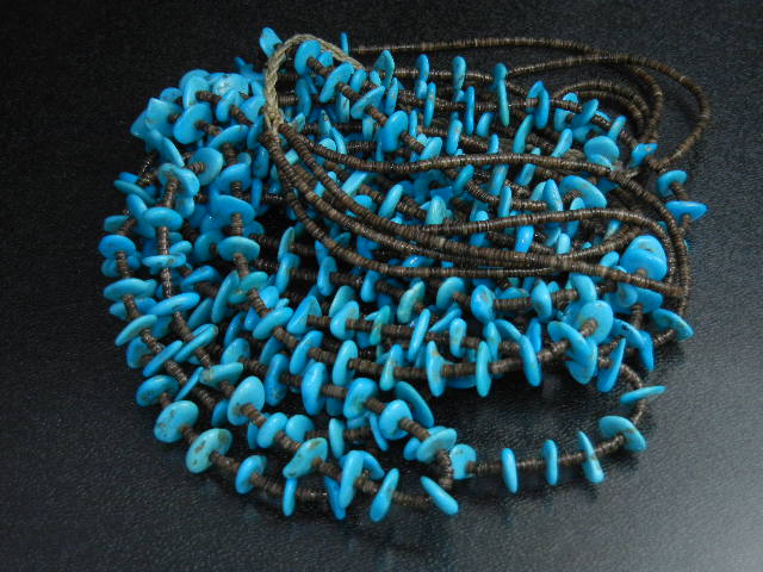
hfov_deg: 32.7
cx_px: 382
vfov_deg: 24.8
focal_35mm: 59
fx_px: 1300
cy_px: 286
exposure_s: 1/30
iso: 800
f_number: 8
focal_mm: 10.6
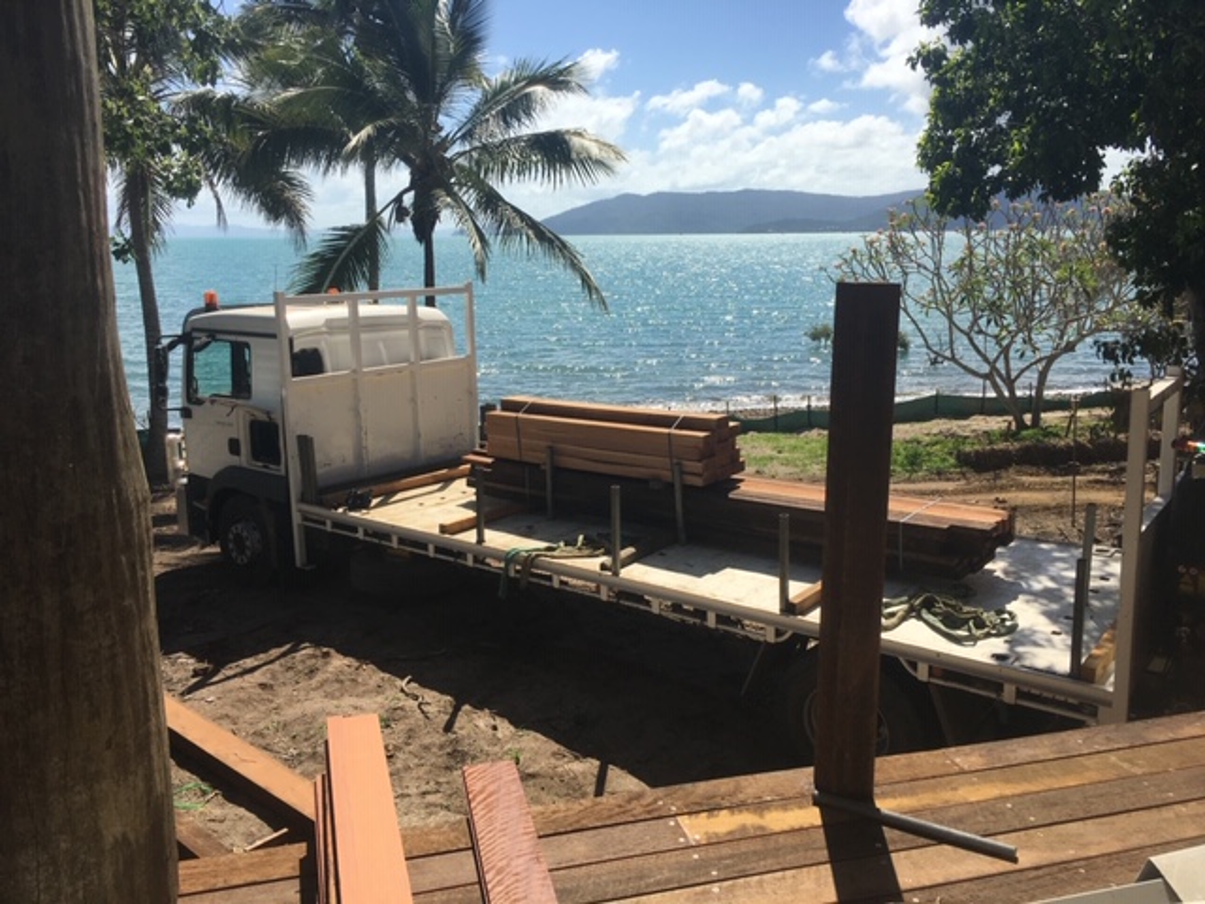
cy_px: 452
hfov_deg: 61.7
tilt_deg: -11.9
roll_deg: +0.0
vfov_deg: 48.2
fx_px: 1010
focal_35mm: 29
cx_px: 602
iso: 25
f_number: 2.2
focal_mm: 4.15
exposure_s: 1/2262
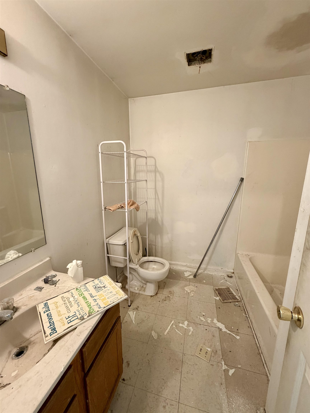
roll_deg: +0.3
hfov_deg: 85.7
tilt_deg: -10.8
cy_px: 206
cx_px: 155
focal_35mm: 14
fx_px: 167
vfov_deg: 102.1
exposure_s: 1/60
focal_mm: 2.22
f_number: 2.2
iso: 200
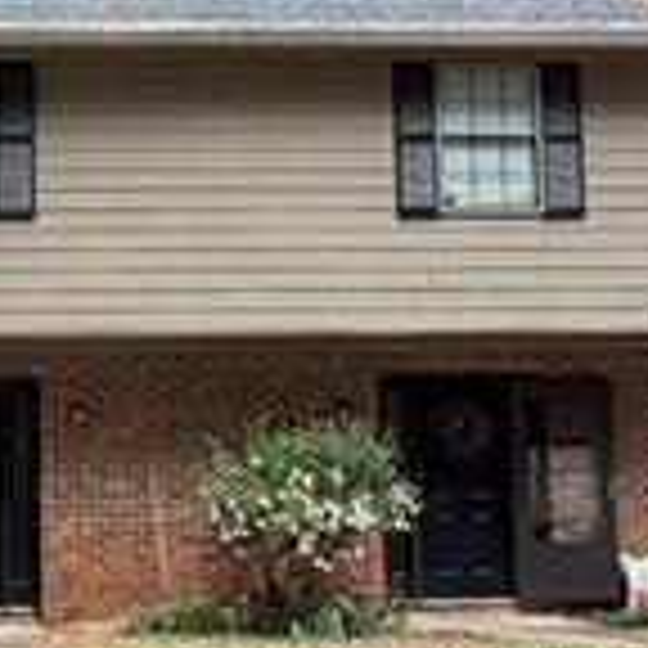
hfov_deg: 19.5
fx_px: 1864
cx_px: 104
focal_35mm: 88
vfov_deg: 19.7
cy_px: 284
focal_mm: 2.22
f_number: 2.2
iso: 50
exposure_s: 1/136
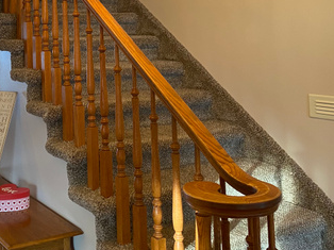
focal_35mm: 53
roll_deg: +0.3
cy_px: 9
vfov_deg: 26.2
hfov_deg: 35.0
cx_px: 64
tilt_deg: +4.0
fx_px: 511
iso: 100
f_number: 1.8
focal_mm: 4.25
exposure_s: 1/60
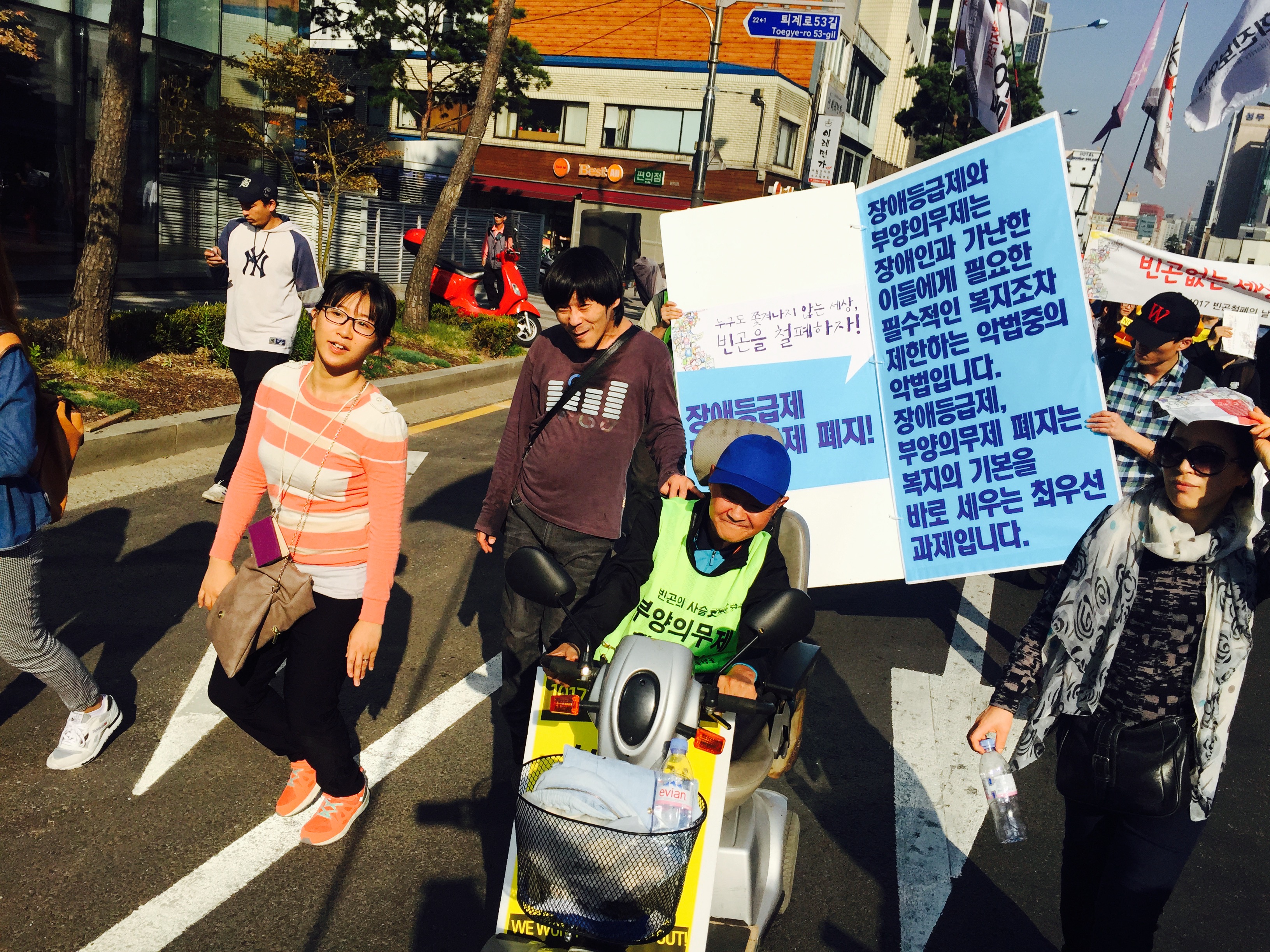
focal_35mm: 29
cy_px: 476
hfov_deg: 61.7
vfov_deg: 48.2
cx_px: 635
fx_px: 1064
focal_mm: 4.15
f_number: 2.2
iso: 32
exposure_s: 1/3968
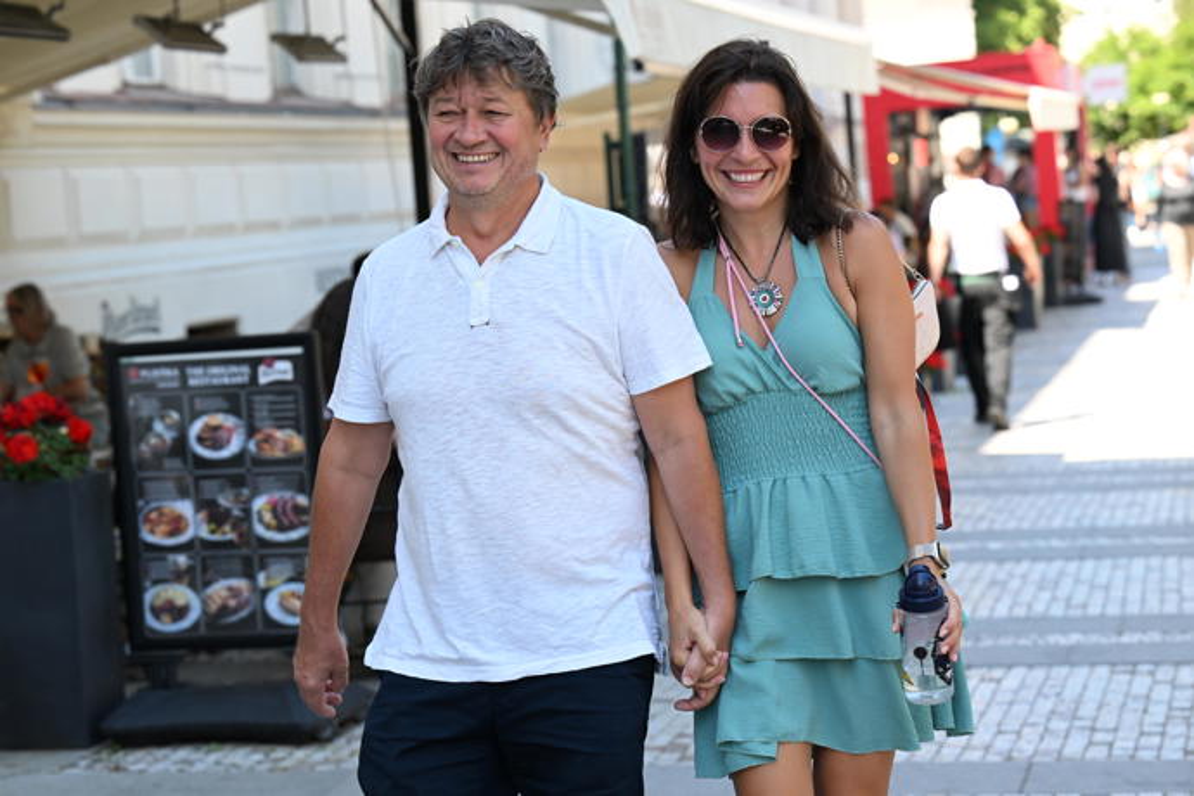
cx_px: 597
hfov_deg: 23.9
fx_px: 2819
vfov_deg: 16.1
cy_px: 398
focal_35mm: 85
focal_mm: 85
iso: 800
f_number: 5
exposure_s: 1/800
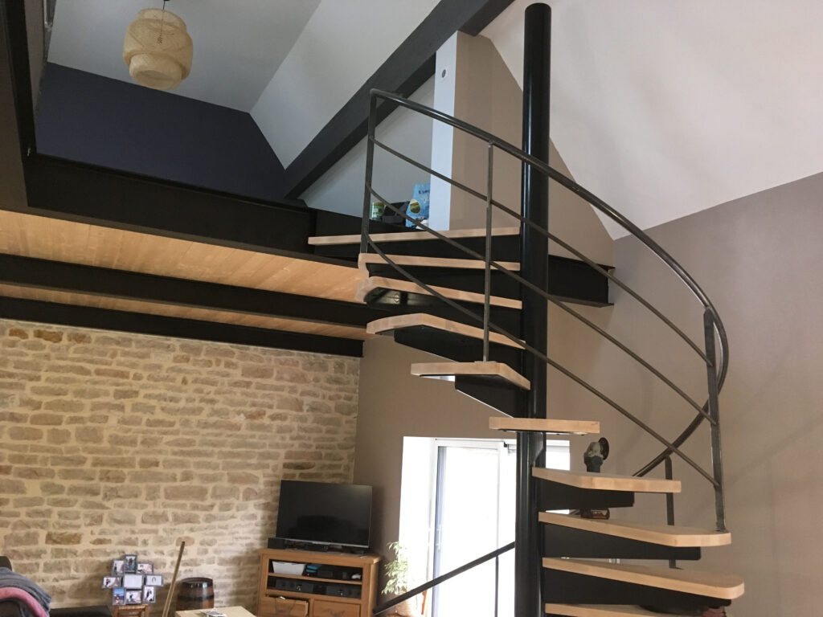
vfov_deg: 48.2
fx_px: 689
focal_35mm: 29
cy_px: 308
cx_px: 412
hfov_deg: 61.7
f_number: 2.2
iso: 200
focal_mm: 4.15
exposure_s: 1/25
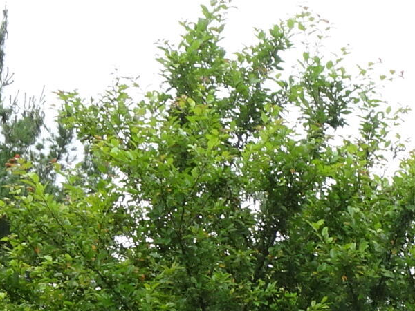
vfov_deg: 5.9
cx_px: 670
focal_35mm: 240
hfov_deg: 8.0
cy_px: 773
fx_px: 2877
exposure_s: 1/200
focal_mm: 8.18
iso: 80
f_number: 4.5
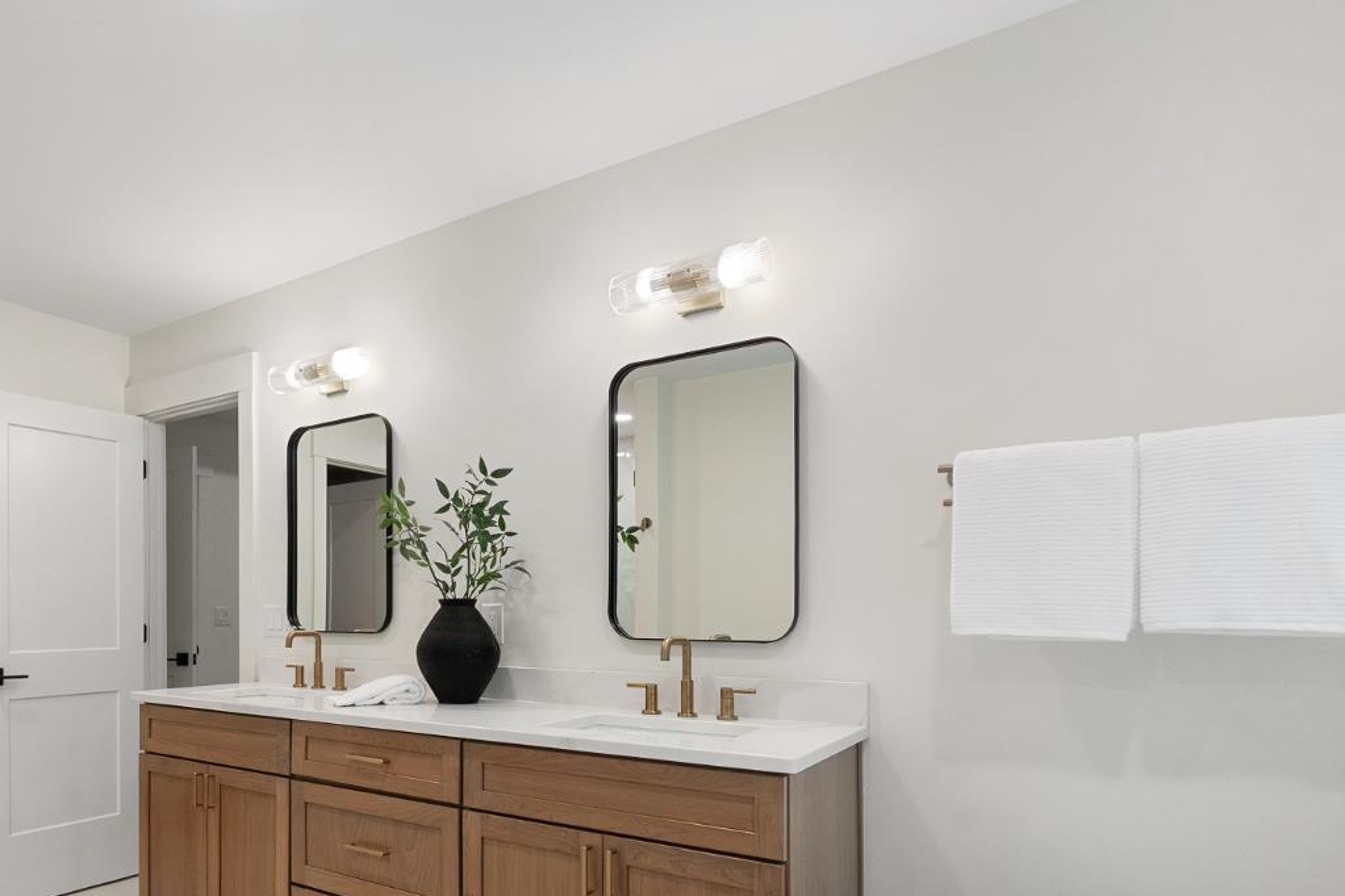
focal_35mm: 22
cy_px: 631
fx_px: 822
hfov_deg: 76.5
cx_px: 469
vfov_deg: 55.4
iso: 250
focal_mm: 10
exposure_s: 1/30
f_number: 9
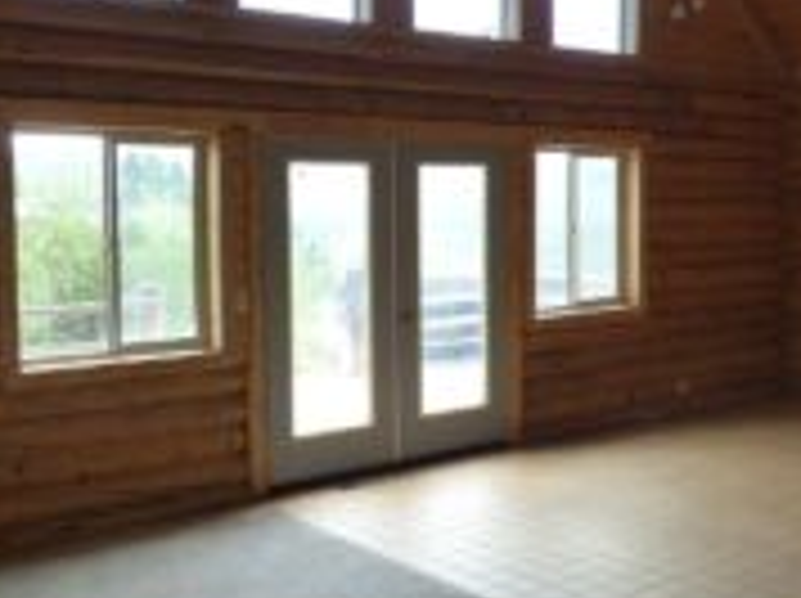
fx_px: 1040
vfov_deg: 32.1
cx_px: 526
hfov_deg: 41.6
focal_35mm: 45
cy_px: 261
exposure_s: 1/100
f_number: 2.8
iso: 160
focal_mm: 3.58
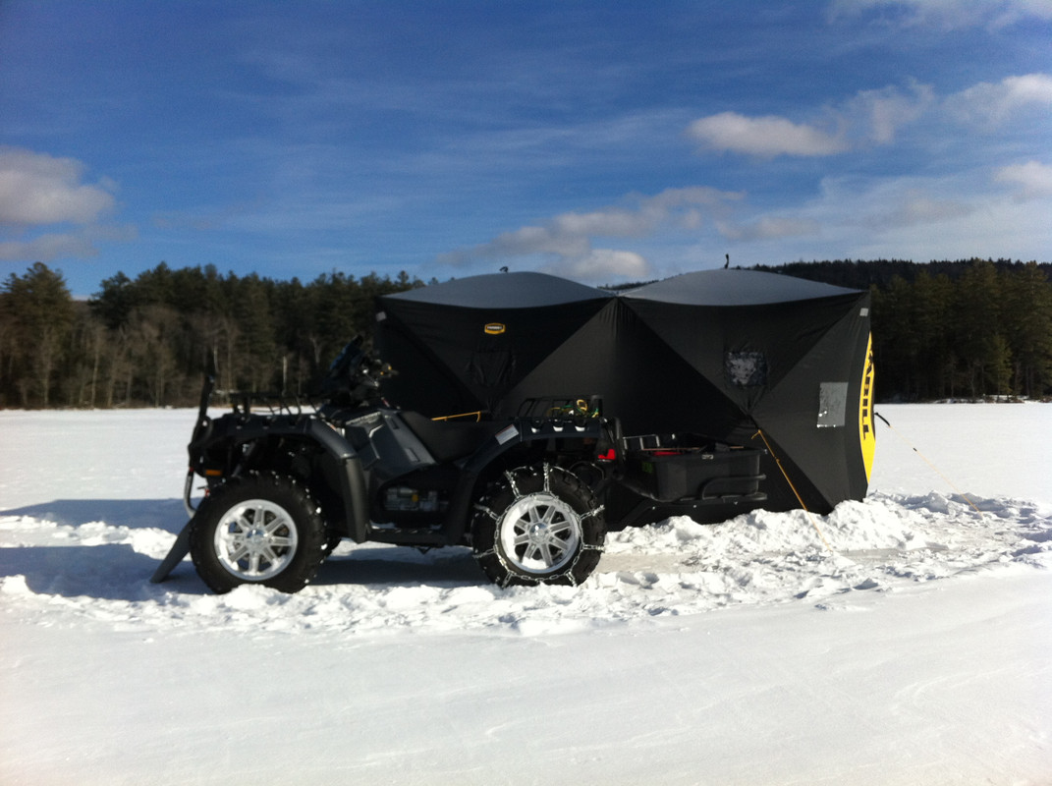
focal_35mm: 35
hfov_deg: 52.7
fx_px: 1062
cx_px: 526
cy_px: 393
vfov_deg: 40.6
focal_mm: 3.85
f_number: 2.8
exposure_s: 1/2011
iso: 80
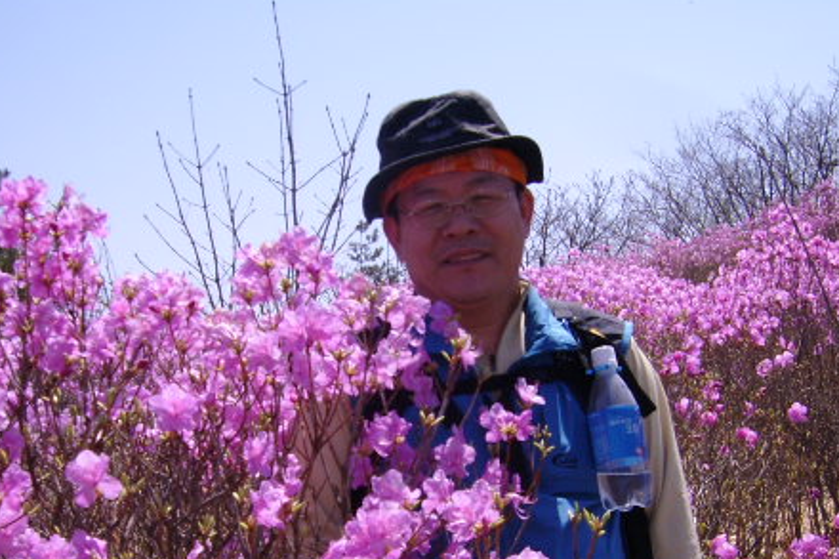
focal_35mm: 53
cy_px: 401
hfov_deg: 37.5
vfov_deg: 25.3
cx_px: 431
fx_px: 1235
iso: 50
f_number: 5.8
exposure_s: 1/324
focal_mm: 5.95
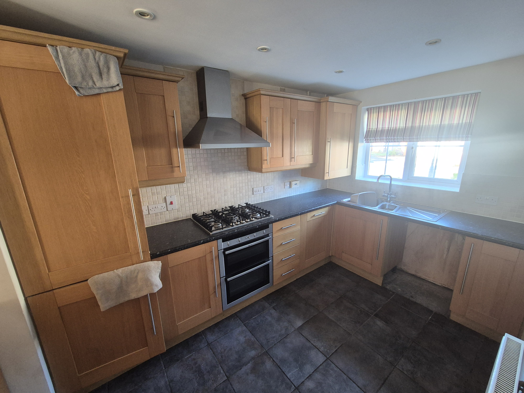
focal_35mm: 13
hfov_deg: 106.2
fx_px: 197
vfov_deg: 89.9
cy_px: 196
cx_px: 262
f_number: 2.2
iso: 500
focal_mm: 2.2
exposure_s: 1/50
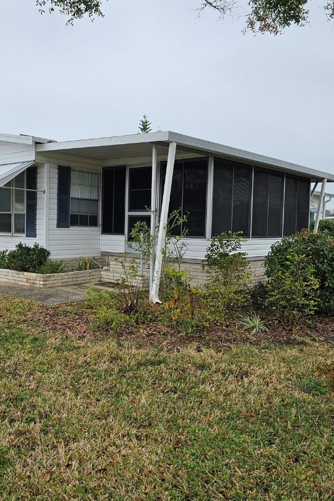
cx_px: 98
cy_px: 251
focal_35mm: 32
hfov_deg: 40.3
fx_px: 445
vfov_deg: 58.7
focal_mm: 6.3
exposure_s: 1/719
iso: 32
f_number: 1.7
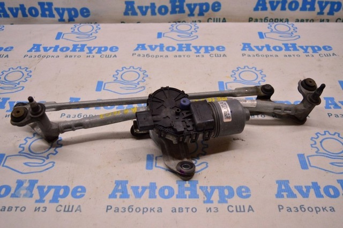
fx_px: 385
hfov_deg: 48.0
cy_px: 114
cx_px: 172
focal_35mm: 40
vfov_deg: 32.9
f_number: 4
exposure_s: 1/400
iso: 1600
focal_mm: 27
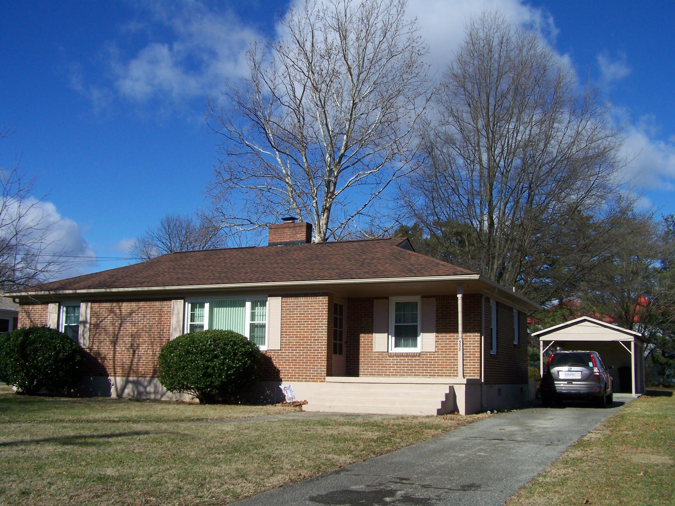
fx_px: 741
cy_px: 253
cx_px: 338
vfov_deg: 37.7
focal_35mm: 38
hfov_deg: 49.0
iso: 64
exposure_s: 1/640
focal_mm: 6.3
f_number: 4
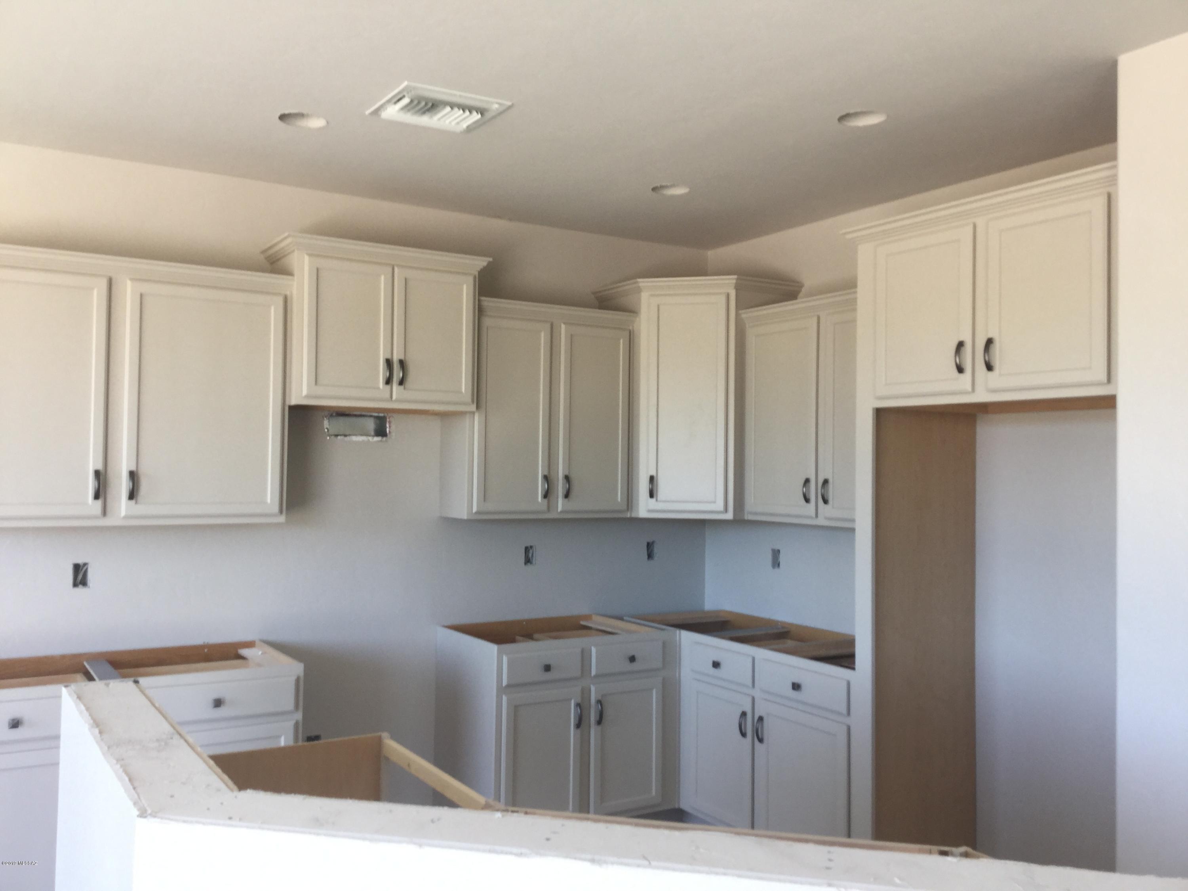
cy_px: 446
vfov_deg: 45.4
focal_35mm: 31
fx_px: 1064
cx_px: 594
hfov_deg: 58.4
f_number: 2.4
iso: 25
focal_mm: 3.3
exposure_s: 1/30
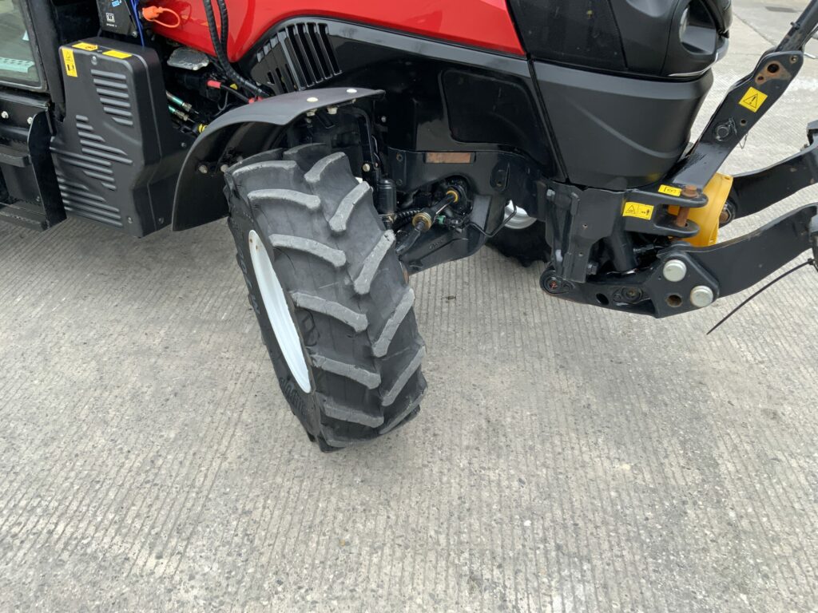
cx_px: 409
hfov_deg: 61.7
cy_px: 306
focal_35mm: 29
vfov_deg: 48.2
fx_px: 685
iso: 16
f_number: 1.8
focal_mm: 3
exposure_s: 1/262
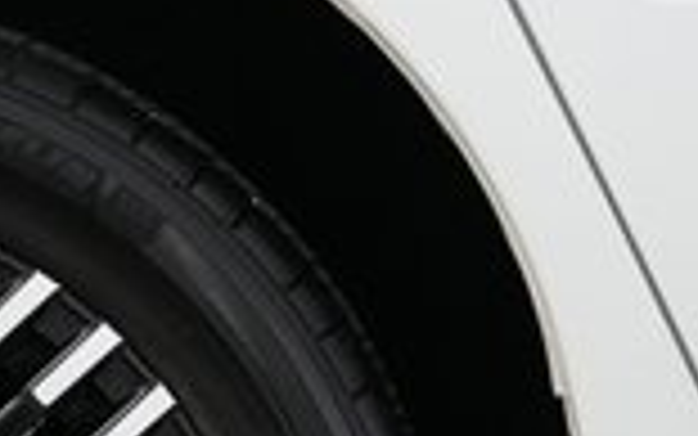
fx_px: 2245
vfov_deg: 10.6
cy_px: 688
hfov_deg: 16.6
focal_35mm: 118
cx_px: -234
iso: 3200
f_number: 2.8
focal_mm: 28
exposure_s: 1/160
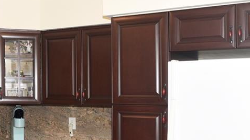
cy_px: 112
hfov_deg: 37.3
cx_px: 53
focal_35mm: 54
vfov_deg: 21.9
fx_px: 358
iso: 560
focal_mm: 24
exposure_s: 1/60
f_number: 5
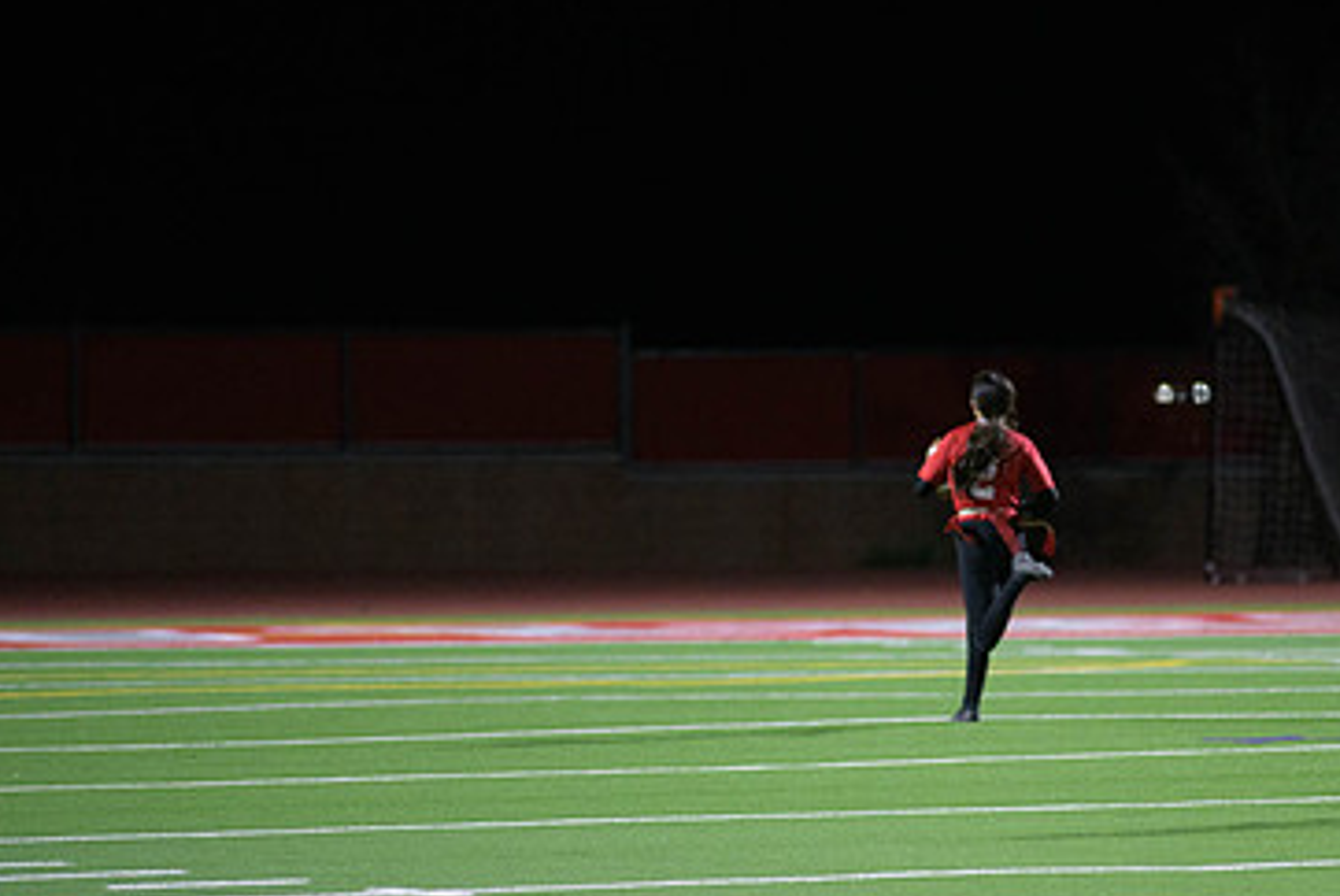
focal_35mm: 320
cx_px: 944
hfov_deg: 6.4
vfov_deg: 4.3
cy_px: 576
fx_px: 11920
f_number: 2.8
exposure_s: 1/640
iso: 4000
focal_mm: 200
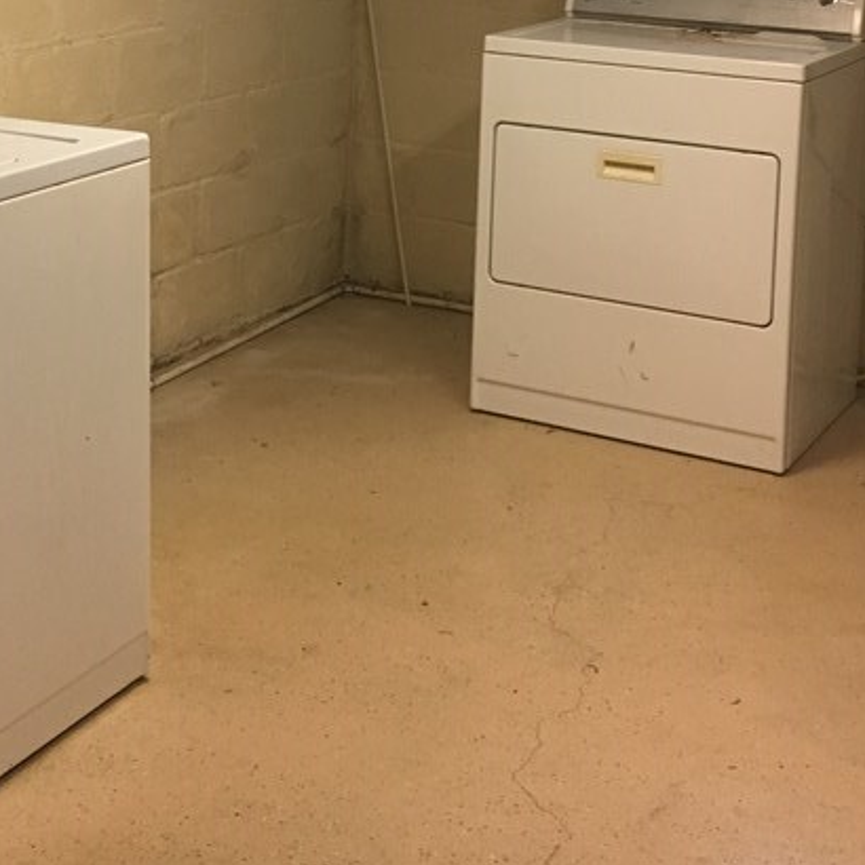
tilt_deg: -6.7
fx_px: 1809
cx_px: 249
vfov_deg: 25.5
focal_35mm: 64
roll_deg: -2.1
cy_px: -4
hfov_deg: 26.6
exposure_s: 1/30
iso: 125
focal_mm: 4.15
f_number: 2.2
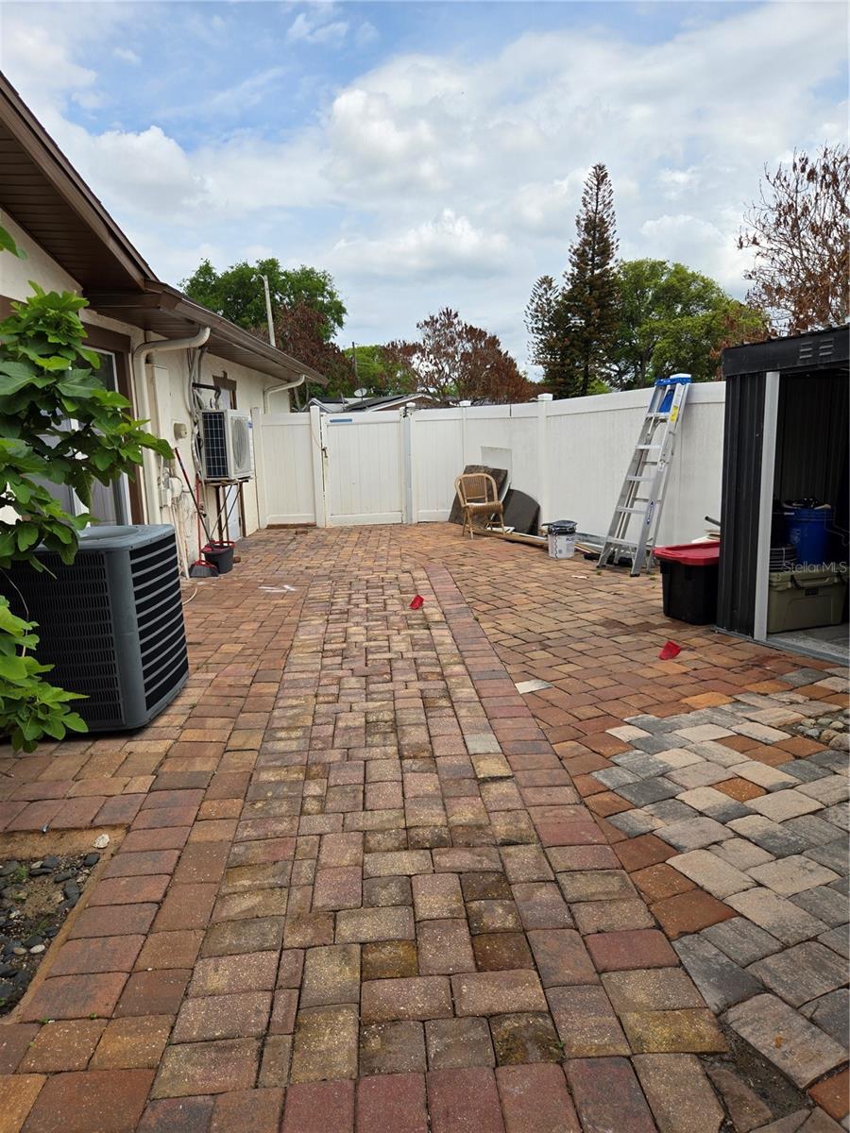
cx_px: 425
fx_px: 753
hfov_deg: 58.9
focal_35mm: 23
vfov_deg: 73.9
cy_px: 566
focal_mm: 5.4
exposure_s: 1/1925
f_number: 1.8
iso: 25
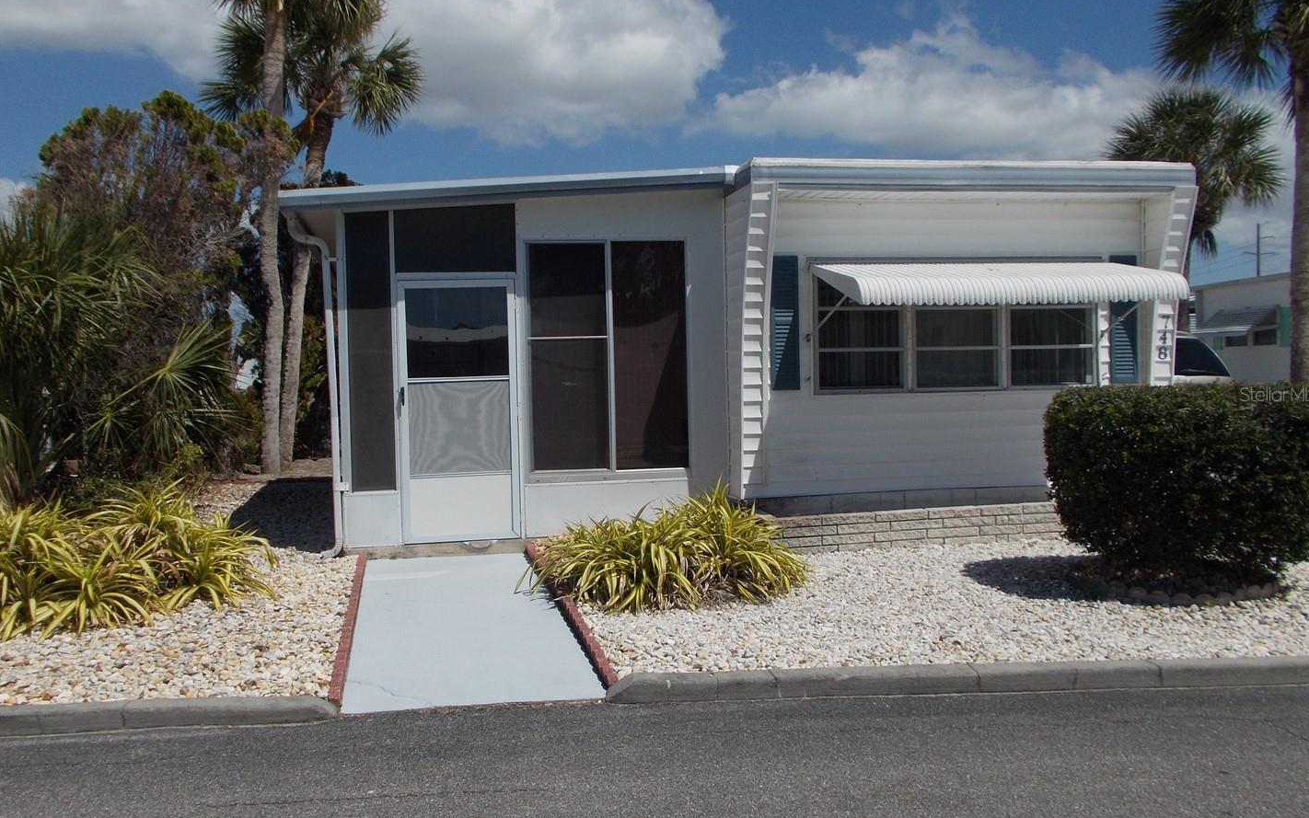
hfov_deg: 61.1
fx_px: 1106
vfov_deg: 40.6
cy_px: 394
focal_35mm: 31
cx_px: 590
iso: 80
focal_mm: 4.6
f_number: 8
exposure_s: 1/400
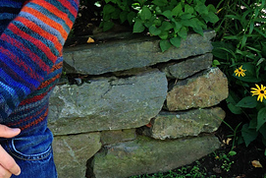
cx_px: 43
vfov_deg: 16.7
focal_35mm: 81
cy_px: 34
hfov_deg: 24.5
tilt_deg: -14.1
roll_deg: +0.3
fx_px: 599
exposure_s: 1/133
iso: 50
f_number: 2.4
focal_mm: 4.12
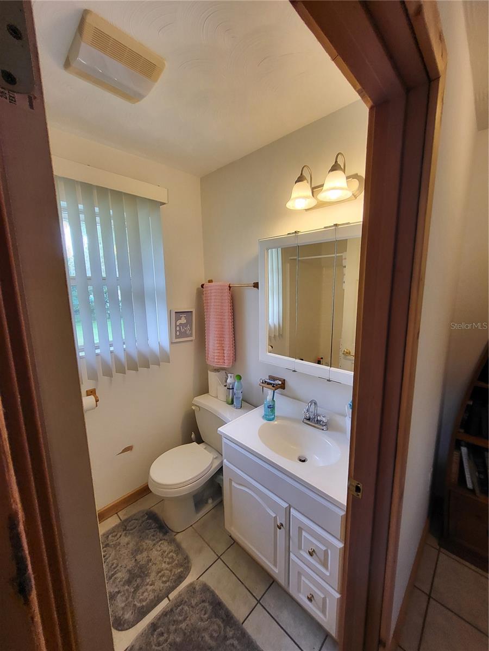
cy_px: 326
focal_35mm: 13
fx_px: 245
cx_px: 244
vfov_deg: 106.2
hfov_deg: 89.9
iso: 100
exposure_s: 1/60
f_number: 2.2
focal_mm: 1.74
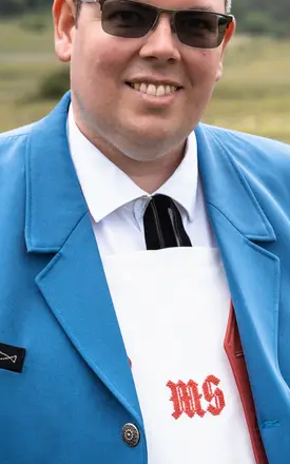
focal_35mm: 146
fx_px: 1846
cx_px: 181
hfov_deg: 9.0
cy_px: 166
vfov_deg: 14.3
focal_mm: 105
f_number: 8
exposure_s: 1/200
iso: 800
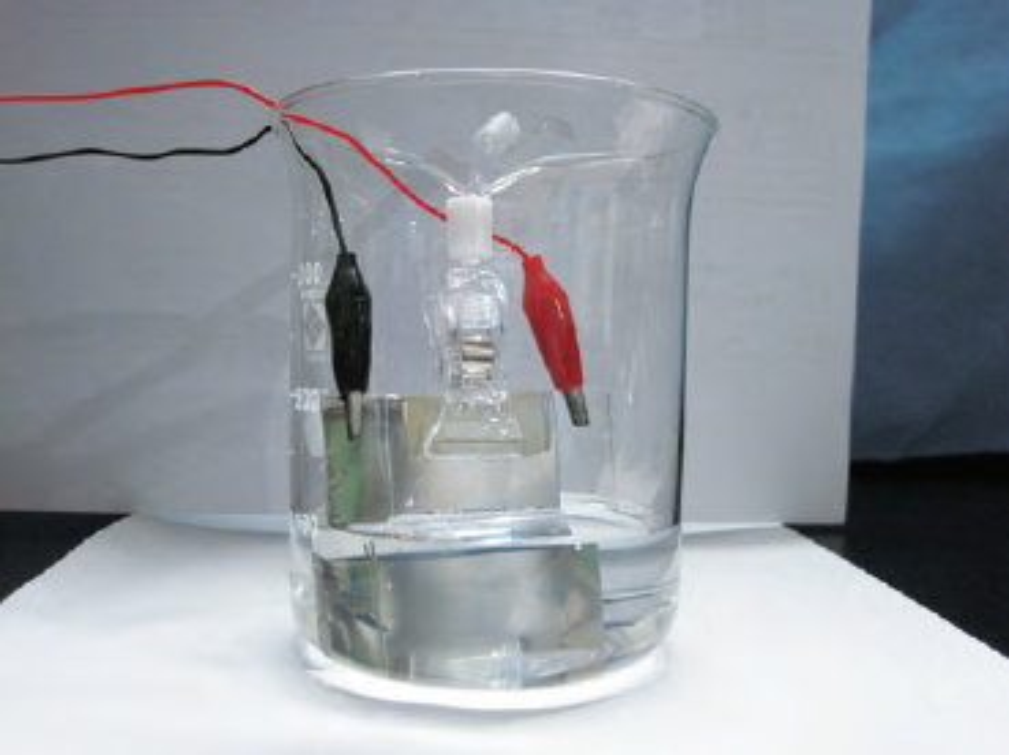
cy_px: 378
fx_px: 844
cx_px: 504
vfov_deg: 48.2
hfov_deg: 61.7
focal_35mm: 29
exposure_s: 1/24
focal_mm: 4.15
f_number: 2.2
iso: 200
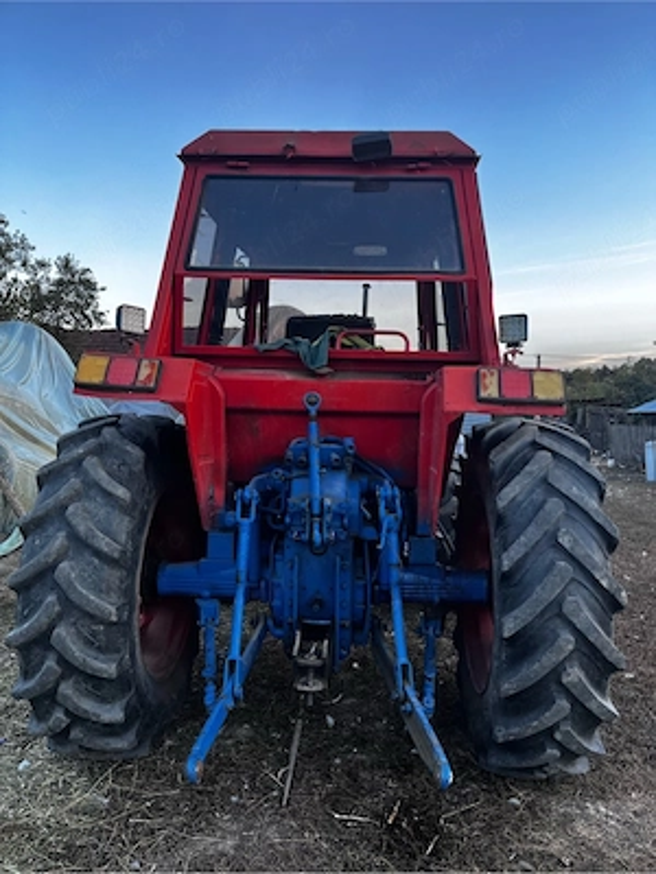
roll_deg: +1.2
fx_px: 657
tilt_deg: -2.9
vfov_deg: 67.3
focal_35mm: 26
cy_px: 437
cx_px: 328
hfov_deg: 53.1
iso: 64
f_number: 1.6
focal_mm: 5.1
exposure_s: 1/122
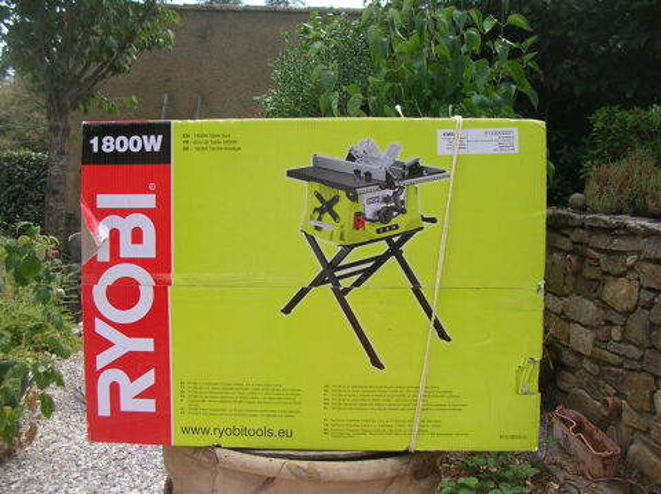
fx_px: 668
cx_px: 330
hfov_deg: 52.7
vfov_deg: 40.6
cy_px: 247
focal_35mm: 35
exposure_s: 1/347
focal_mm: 5.8
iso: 50
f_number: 2.8
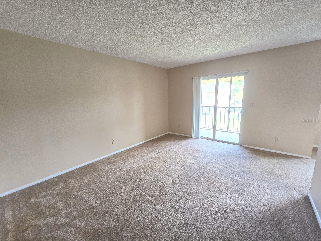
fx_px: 121
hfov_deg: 106.2
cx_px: 160
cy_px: 120
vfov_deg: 89.9
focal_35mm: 13
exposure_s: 1/60
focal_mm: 2.2
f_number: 2.2
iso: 100
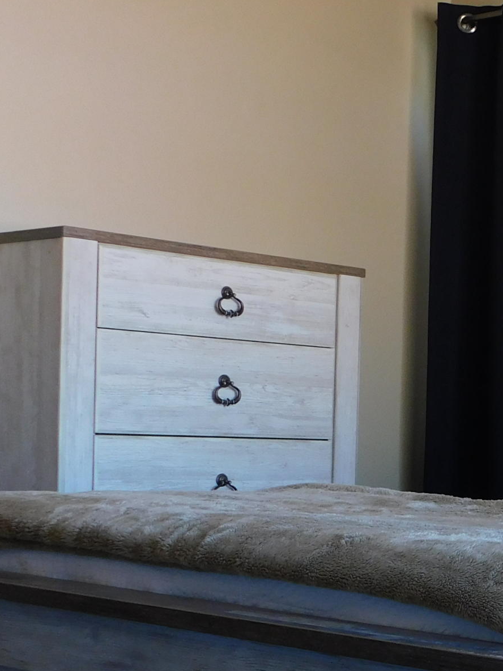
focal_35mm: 76
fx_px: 1472
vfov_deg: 25.3
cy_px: 508
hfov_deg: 17.2
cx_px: 792
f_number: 3.2
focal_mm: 5.3
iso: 140
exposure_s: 1/30
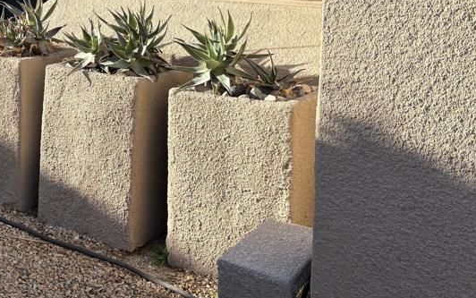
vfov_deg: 23.3
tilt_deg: -4.7
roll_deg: +0.3
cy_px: -11
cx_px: 36
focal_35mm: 53
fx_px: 688
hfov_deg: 35.6
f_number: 1.6
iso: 50
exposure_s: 1/1099
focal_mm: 5.96
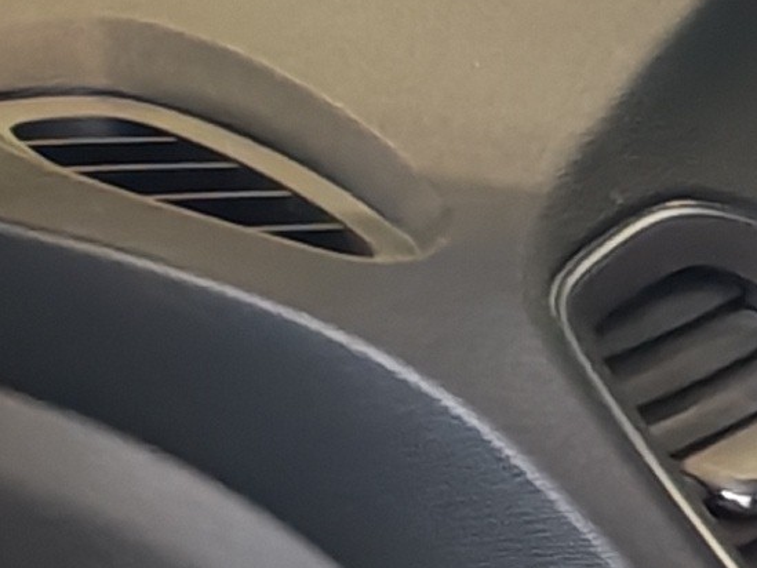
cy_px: 1089
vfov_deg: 5.9
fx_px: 5381
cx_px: 2592
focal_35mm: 246
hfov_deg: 6.9
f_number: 1.9
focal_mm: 6.12
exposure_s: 1/100
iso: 211
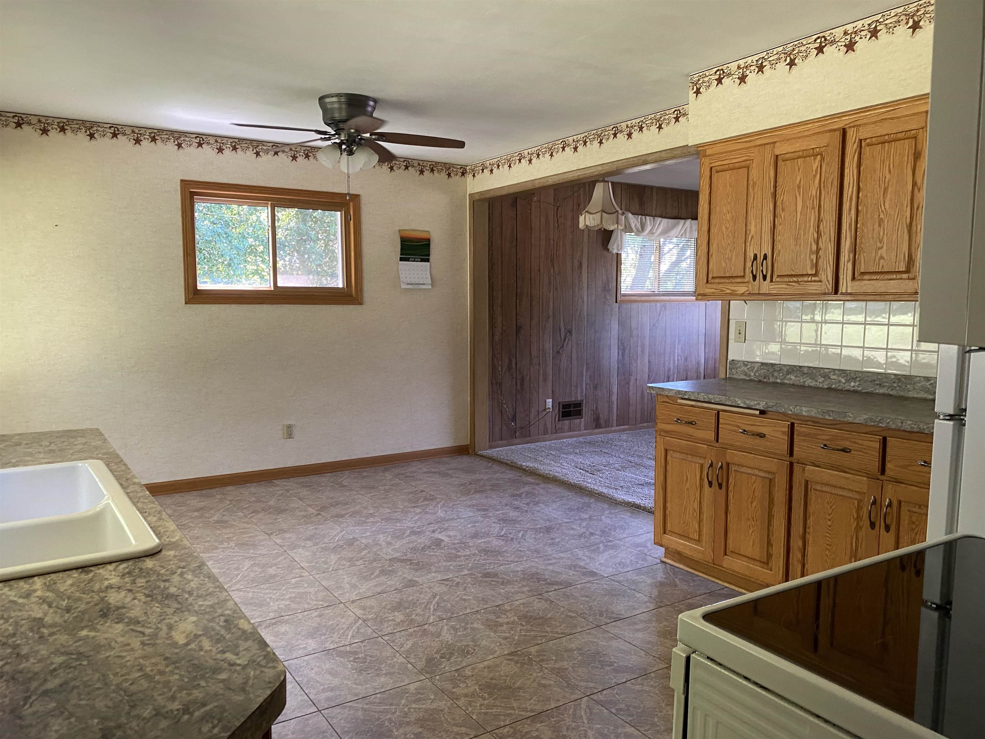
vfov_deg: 53.1
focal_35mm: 26
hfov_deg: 67.3
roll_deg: +0.7
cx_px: 492
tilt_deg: -6.5
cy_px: 370
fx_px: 740
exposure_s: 1/60
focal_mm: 4.25
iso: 200
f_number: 1.8
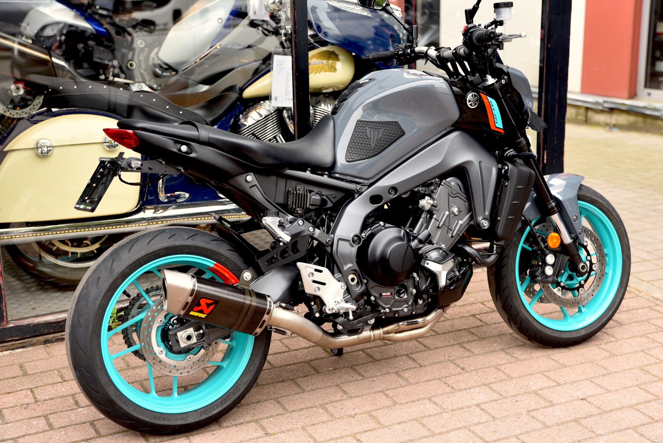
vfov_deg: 24.2
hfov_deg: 35.6
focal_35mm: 56
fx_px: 1032
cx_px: 332
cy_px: 222
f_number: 3.2
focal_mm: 56
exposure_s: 1/60
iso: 100
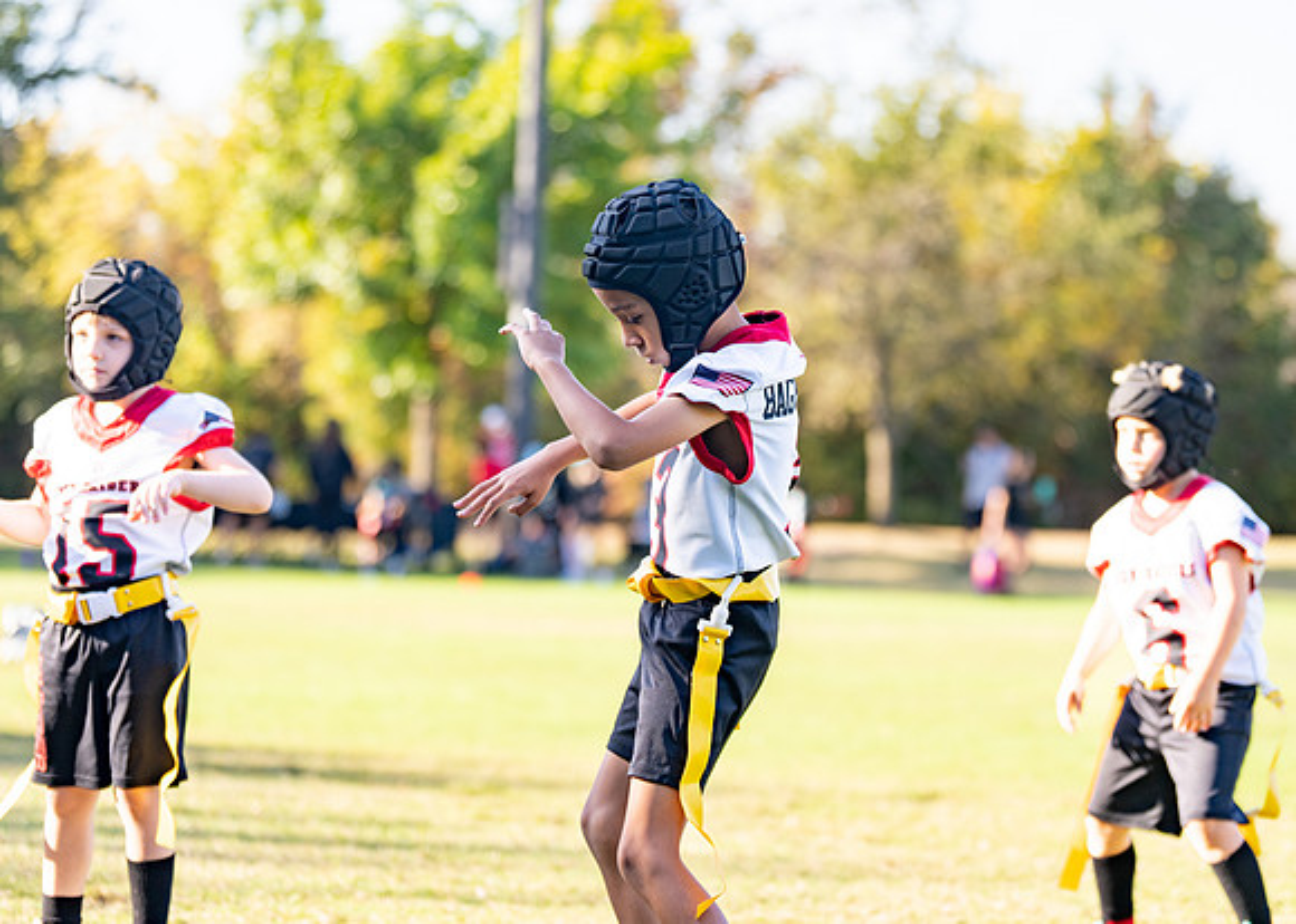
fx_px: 4414
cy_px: 385
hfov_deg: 16.7
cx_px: 690
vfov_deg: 12.0
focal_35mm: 120
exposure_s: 1/1000
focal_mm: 96
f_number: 2.8
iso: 200
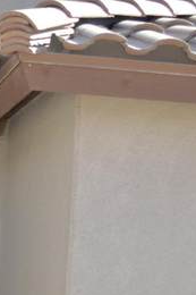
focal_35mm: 122
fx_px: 998
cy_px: 218
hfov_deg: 10.6
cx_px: -154
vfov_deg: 16.7
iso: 100
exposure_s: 1/200
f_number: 4
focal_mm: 22
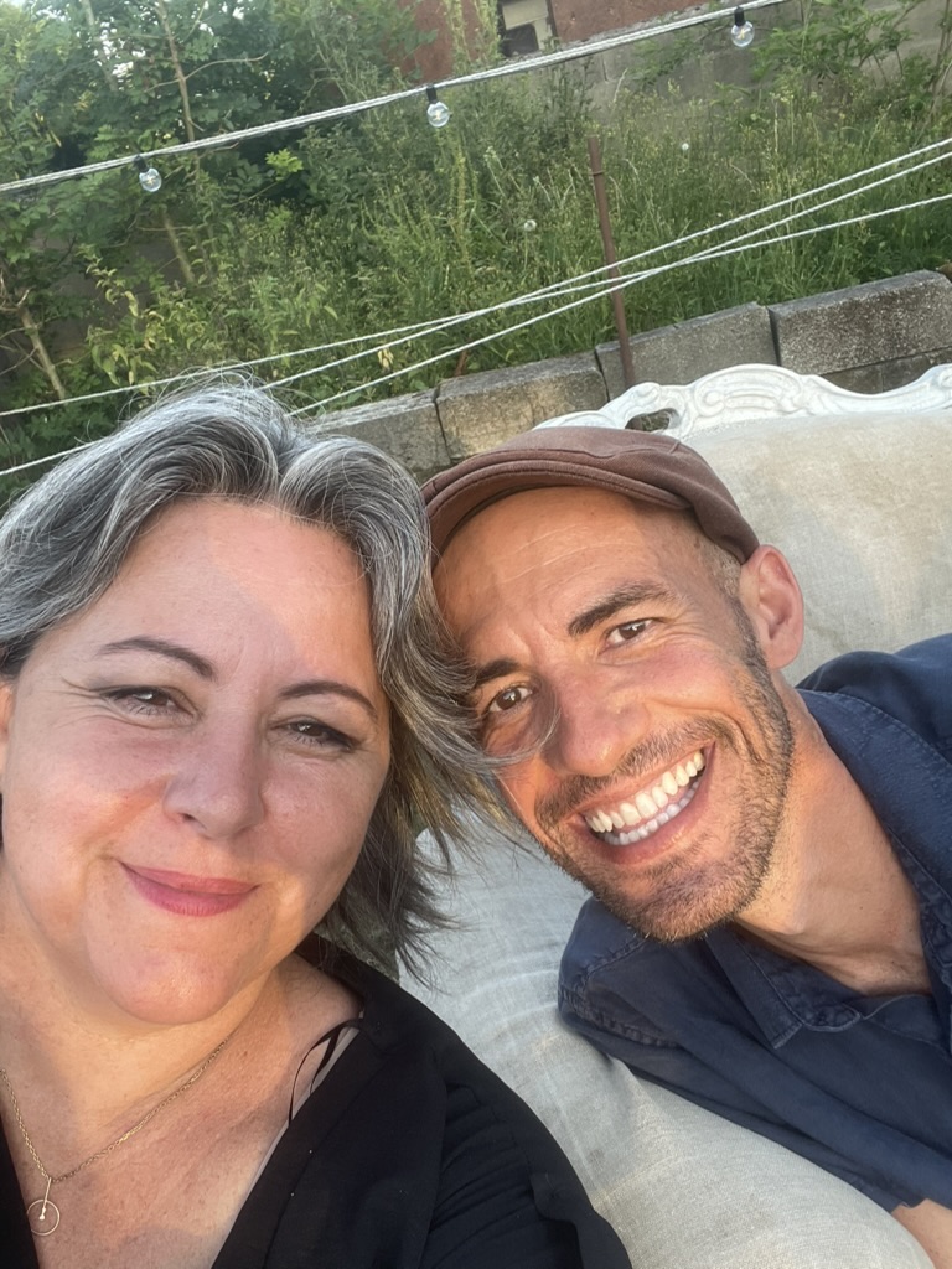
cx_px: 476
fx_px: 1100
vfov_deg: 60.0
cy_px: 634
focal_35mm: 30
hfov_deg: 46.8
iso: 50
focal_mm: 2.71
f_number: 2.2
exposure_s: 1/121
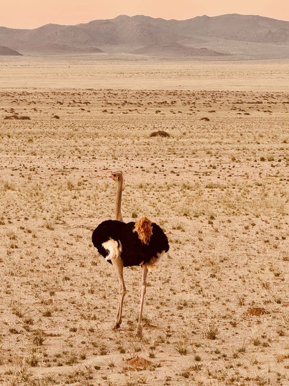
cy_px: 224
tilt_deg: -4.6
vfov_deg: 12.8
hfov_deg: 9.6
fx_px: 1714
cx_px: 130
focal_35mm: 154
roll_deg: -1.7
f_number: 2.8
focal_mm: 15.66
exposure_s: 1/93
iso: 250
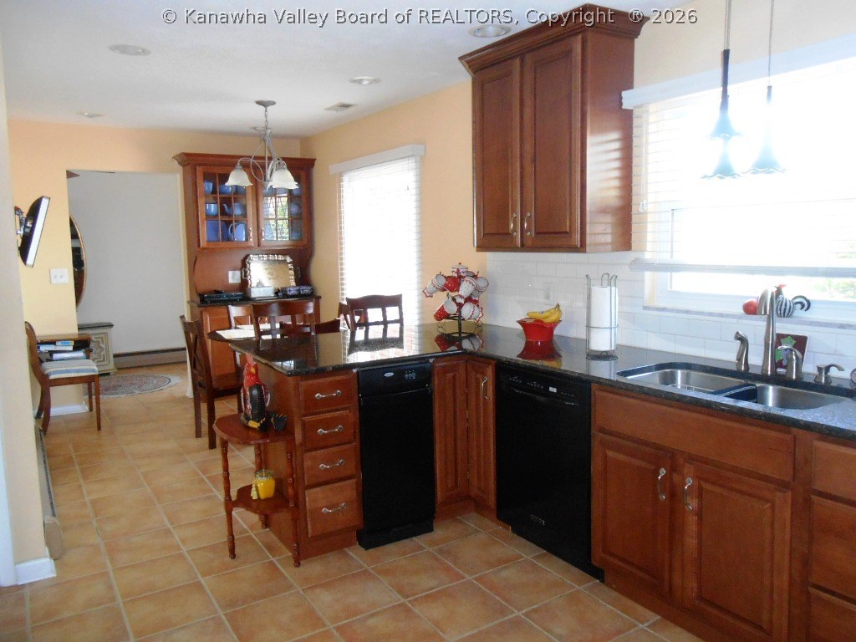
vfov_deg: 53.1
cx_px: 428
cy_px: 321
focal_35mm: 26
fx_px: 643
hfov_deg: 67.3
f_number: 3.5
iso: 500
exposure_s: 1/30
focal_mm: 4.6
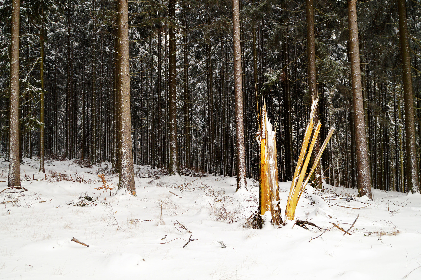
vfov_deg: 36.8
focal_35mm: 36
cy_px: 140
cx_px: 210
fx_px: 421
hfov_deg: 53.2
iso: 100
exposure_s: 1/50
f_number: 5.6
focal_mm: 24
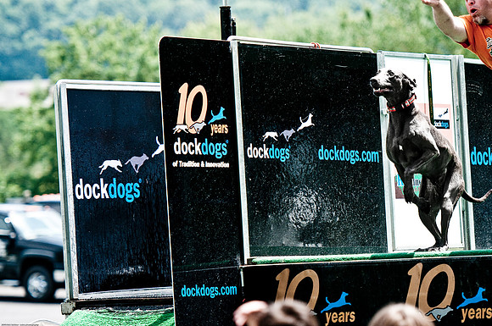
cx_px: 246
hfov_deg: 9.5
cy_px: 163
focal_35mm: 218
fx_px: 2968
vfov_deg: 6.3
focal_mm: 145
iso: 200
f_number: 2.8
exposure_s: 1/3200
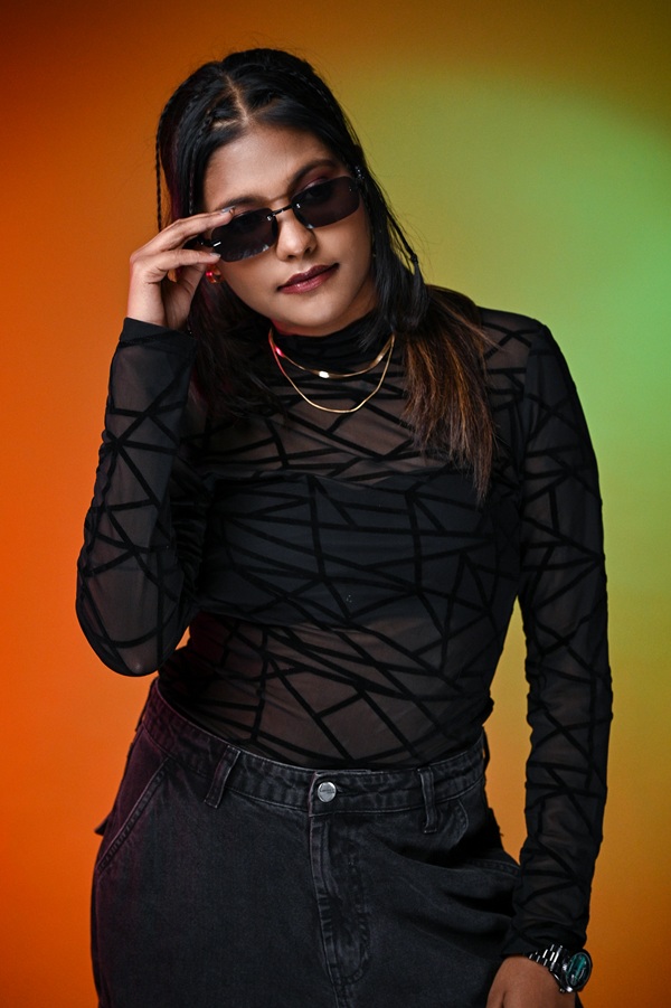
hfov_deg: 17.7
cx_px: 336
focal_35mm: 77
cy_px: 504
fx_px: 2154
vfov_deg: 26.3
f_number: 4
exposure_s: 1/125
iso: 2000
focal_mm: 77
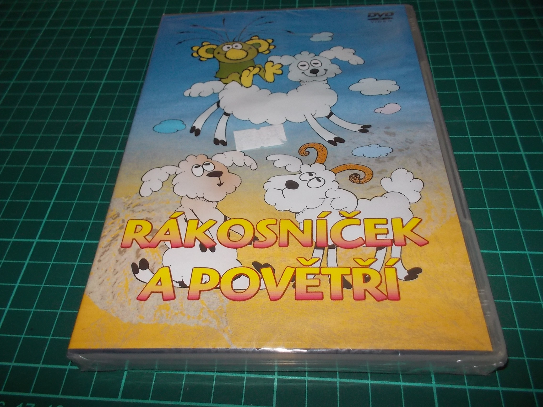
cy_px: 204
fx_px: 455
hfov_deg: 61.7
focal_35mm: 29
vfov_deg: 48.2
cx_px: 272
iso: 200
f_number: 3.3
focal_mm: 4.1
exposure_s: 1/30
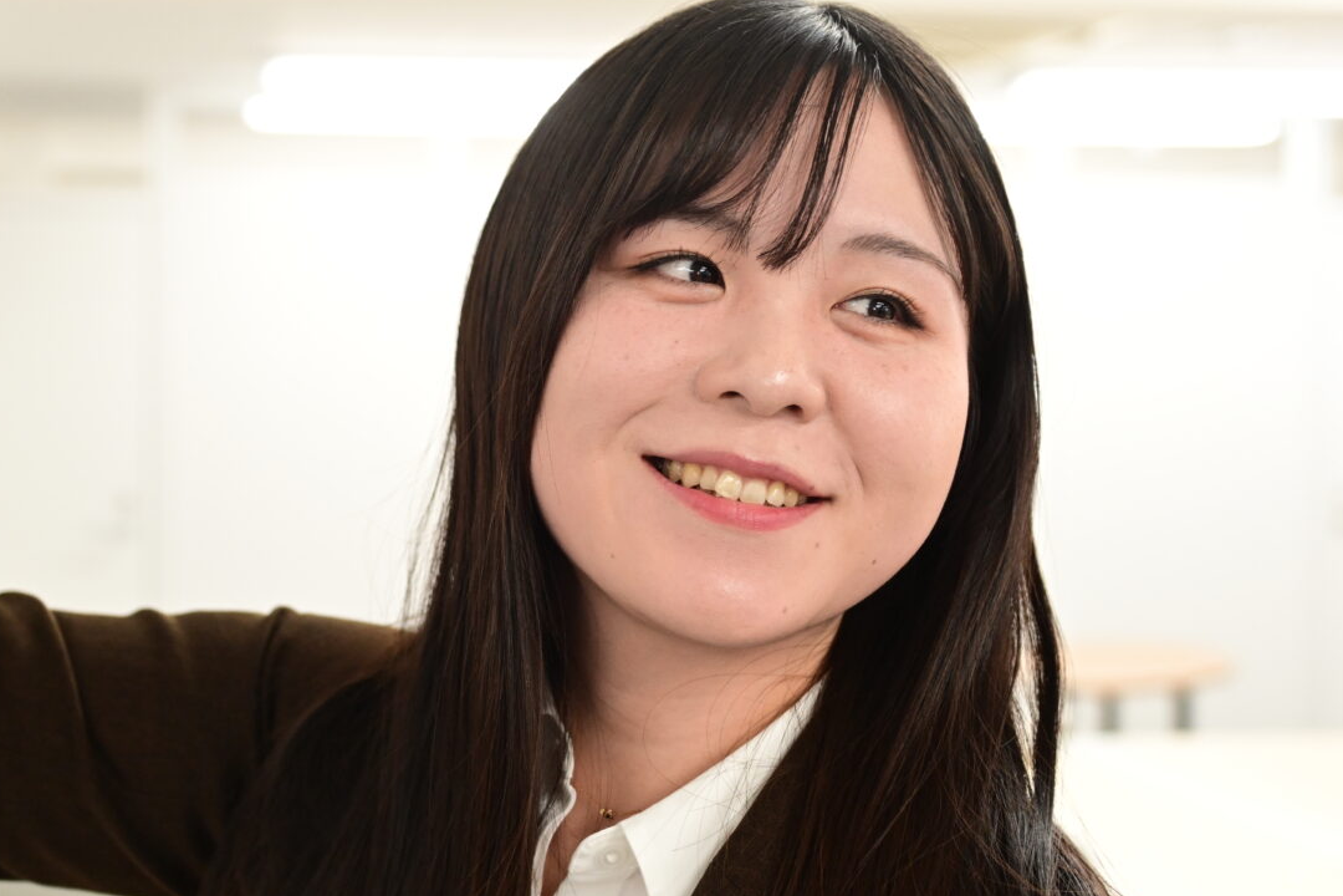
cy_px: 431
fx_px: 2387
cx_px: 387
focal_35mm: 64
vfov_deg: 21.2
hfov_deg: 31.0
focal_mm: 36
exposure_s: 1/250
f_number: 2.8
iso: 1600
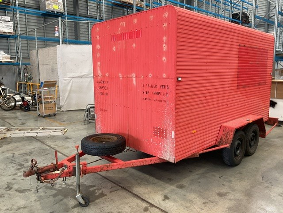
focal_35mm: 29
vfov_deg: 48.2
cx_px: 142
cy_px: 106
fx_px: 237
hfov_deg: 61.7
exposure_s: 1/50
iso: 64
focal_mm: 3
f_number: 1.8
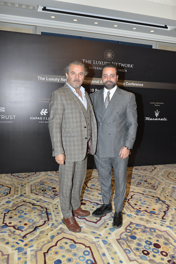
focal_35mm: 29
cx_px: 88
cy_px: 132
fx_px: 213
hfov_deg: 44.9
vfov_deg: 63.7
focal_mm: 29
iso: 320
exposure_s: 1/60
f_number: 5.6
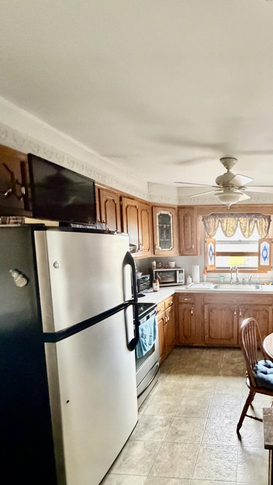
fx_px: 257
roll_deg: -0.8
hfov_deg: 50.9
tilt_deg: -7.6
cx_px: 234
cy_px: 277
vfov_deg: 86.1
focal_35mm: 20
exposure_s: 1/60
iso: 800
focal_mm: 2.22
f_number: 2.2
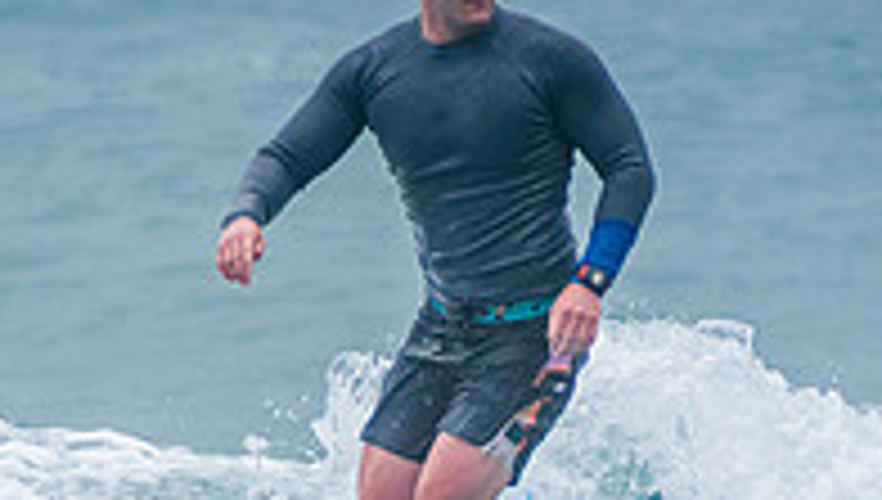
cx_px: 351
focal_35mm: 1856
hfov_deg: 1.2
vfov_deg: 0.7
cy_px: 547
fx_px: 43478
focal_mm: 400
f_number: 5.6
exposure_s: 1/2000
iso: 360
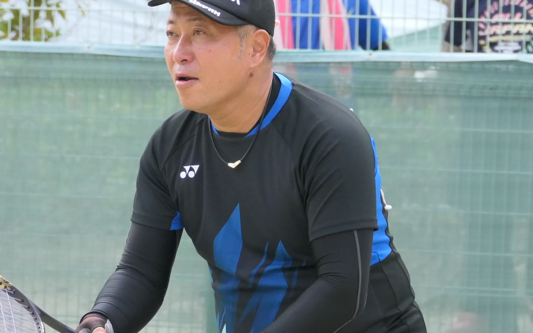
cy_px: 209
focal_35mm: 485
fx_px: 7045
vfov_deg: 2.7
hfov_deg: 4.3
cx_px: 187
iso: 1250
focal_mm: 84.07
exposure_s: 1/3200
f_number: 4
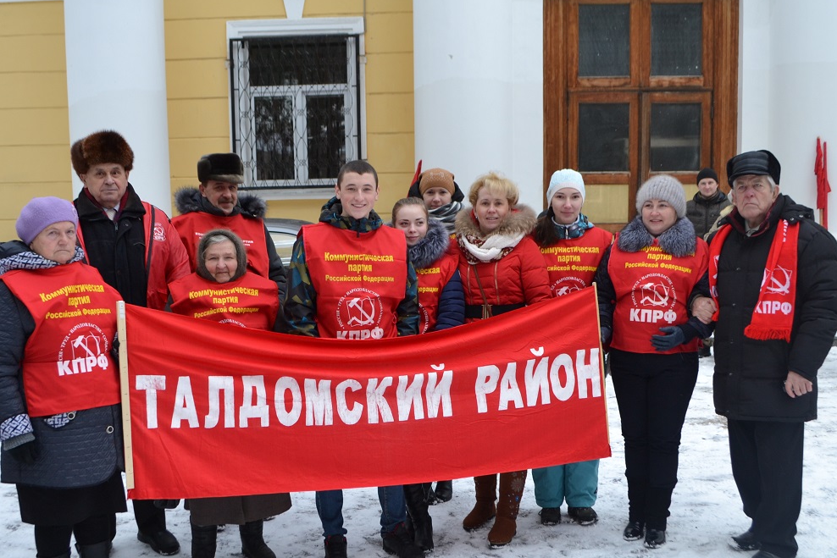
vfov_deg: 31.9
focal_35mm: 42
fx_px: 977
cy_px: 298
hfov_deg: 46.4
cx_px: 395
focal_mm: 20
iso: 180
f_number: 5.6
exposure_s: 1/125
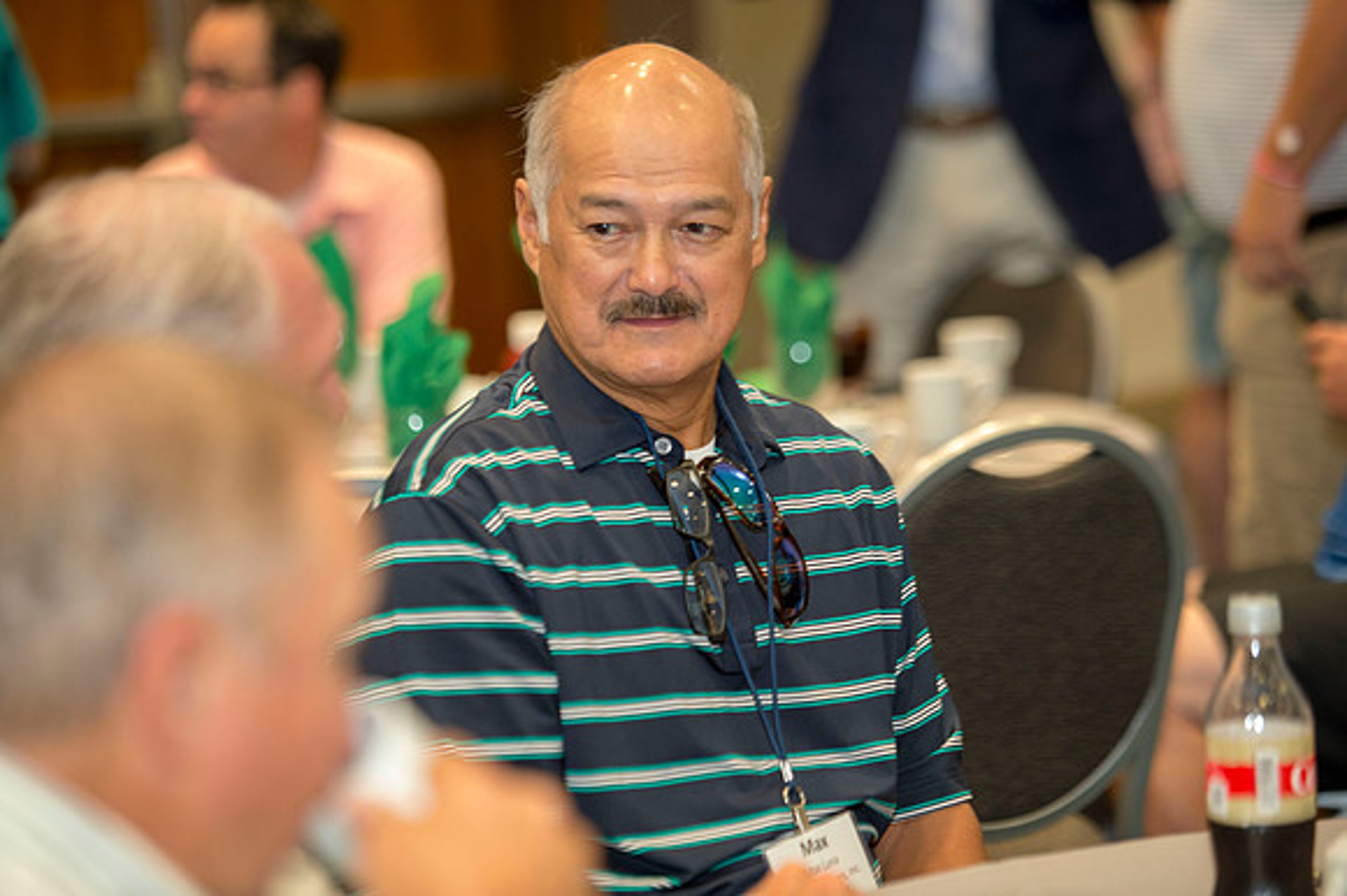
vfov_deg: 10.1
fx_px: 5048
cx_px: 674
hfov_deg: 15.2
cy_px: 448
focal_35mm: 135
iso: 1600
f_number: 2.8
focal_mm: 135
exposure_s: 1/160
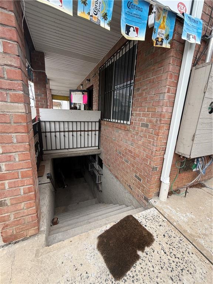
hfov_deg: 85.7
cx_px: 106
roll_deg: -3.5
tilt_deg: -13.3
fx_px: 115
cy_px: 142
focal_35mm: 14
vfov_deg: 102.1
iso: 50
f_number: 2.2
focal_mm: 2.22
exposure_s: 1/222
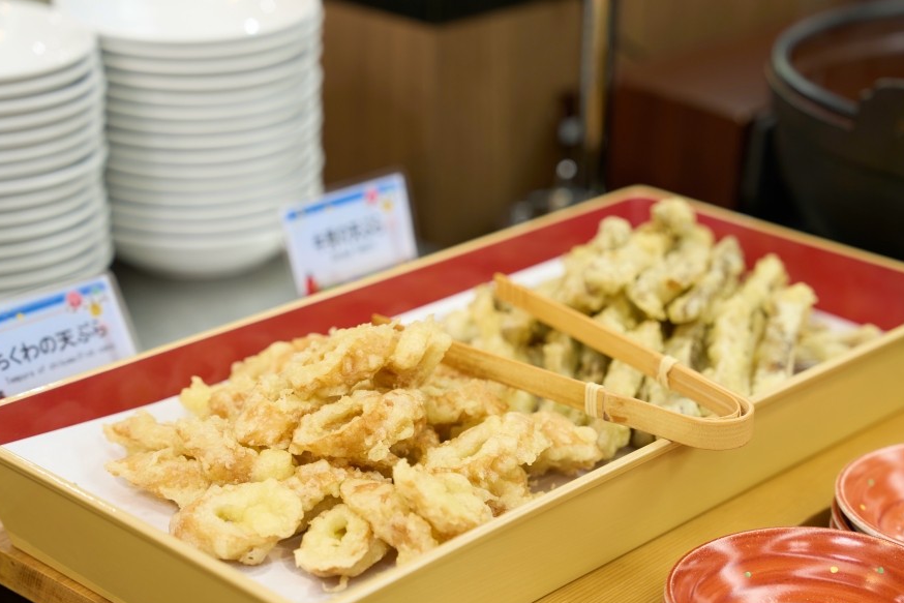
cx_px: 501
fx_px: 2059
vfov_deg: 16.7
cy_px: 337
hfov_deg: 24.7
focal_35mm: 82
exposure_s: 1/20
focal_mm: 70
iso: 250
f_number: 3.5
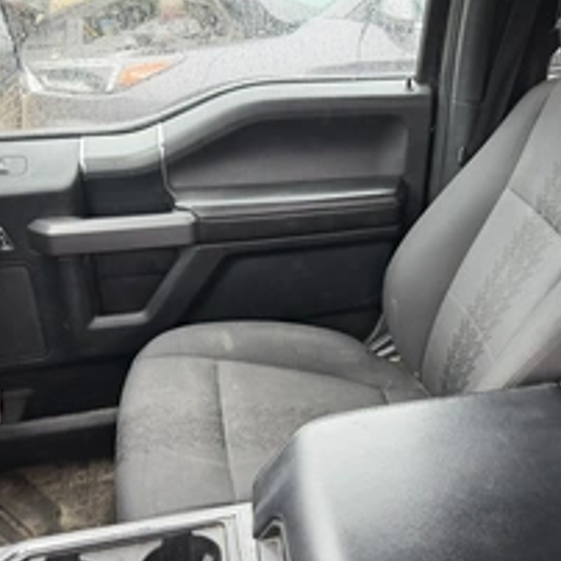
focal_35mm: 42
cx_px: 469
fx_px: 770
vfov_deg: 40.0
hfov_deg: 38.1
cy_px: 253
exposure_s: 1/102
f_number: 1.78
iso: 200
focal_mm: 6.76
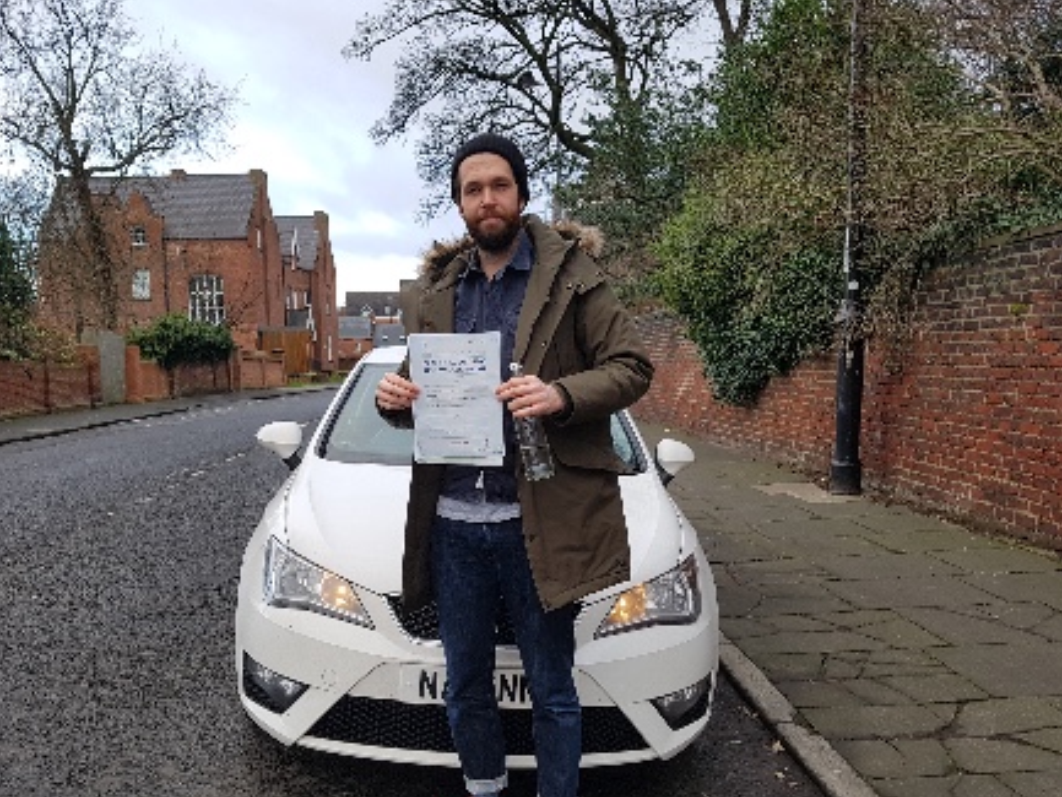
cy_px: 455
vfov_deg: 46.7
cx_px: 493
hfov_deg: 59.9
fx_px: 921
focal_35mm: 30
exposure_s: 1/196
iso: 50
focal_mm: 4.2
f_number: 1.7
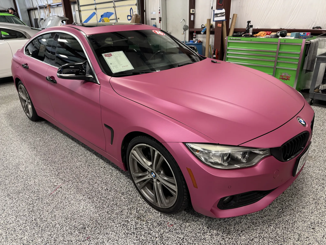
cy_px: 122
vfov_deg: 56.8
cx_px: 163
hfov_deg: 71.6
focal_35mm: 24
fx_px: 226
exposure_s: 1/60
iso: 125
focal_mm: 6.76
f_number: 1.78
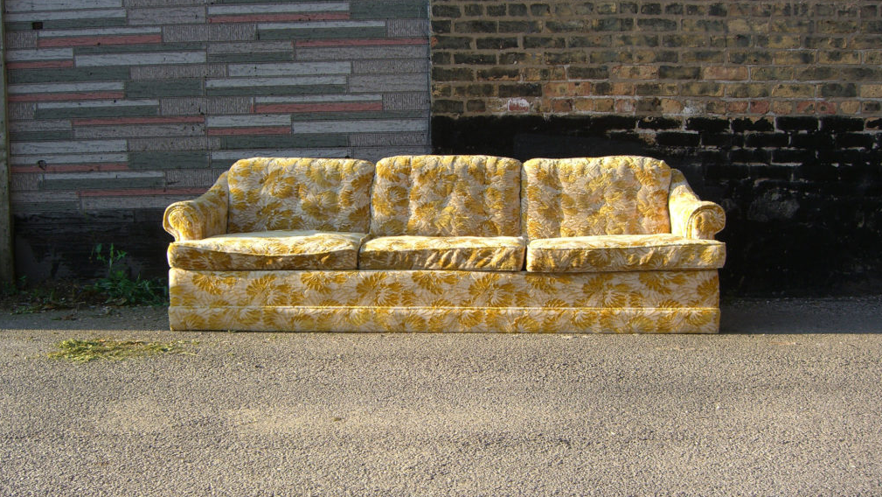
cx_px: 443
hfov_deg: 48.3
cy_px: 257
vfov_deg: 28.4
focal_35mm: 42
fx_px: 982
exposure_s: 1/250
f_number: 2.8
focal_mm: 7.9
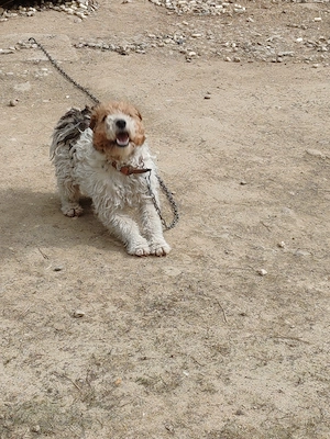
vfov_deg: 18.4
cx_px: 165
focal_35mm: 107
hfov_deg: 13.8
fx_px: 1360
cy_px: 220
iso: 50
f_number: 1.9
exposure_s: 1/270
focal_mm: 6.12
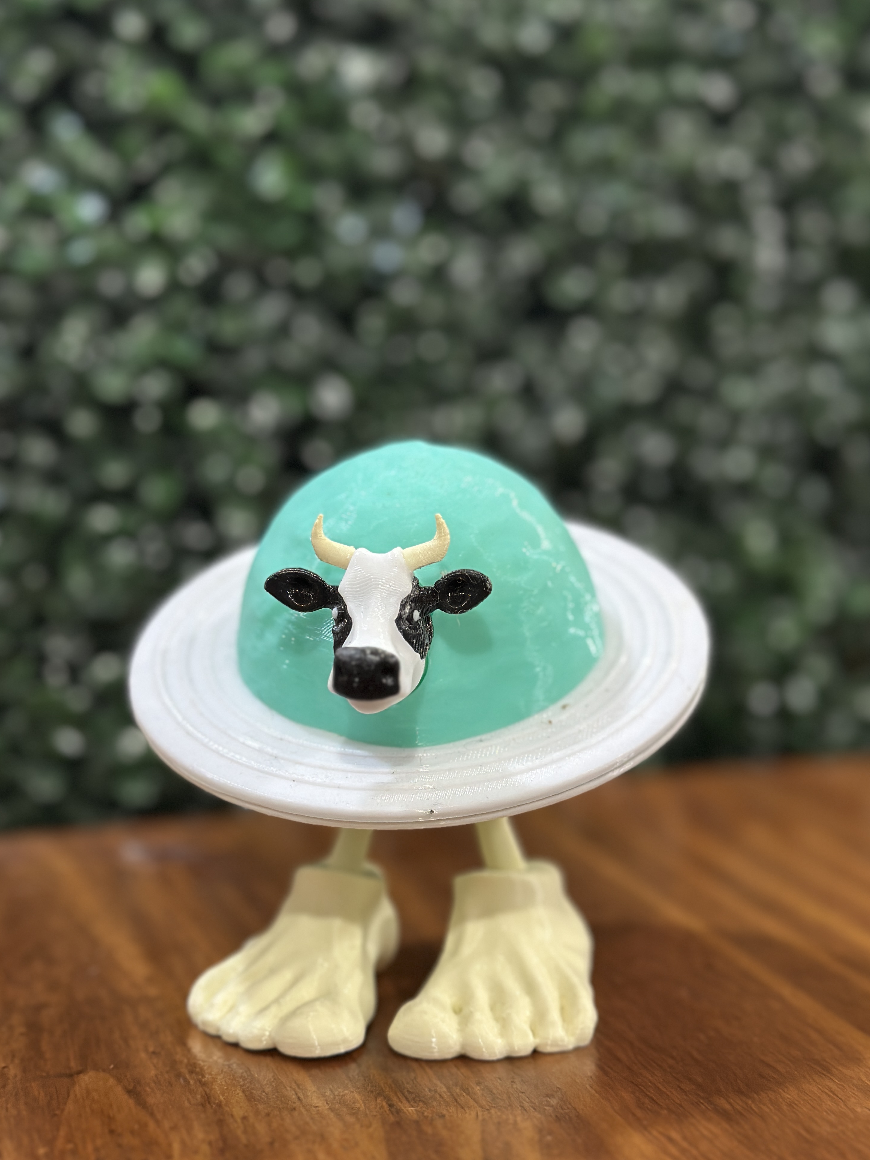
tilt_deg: -4.4
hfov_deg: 29.1
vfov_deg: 38.2
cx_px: 422
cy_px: 569
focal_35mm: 50
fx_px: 1676
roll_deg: +0.6
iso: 320
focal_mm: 6.86
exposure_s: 1/50
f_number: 1.78
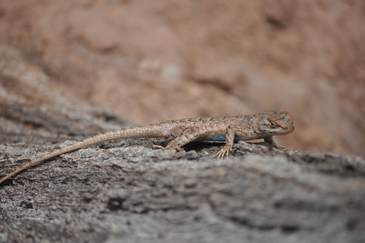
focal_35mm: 218
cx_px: 182
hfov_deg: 9.5
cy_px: 122
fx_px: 2203
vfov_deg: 6.3
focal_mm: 145
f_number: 5.6
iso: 200
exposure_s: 1/500
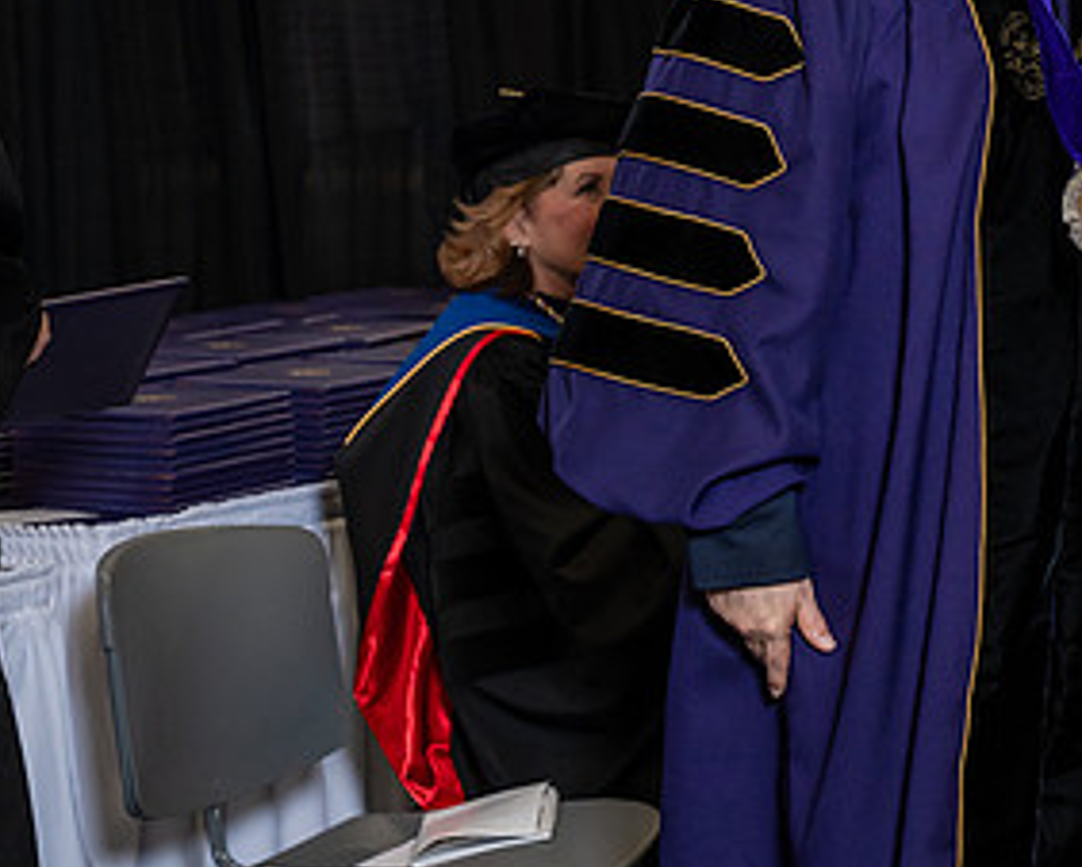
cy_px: 140
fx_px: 4326
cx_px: 1105
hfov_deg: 14.0
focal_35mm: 135
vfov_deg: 11.4
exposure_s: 1/200
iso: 1250
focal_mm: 70
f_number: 5.6
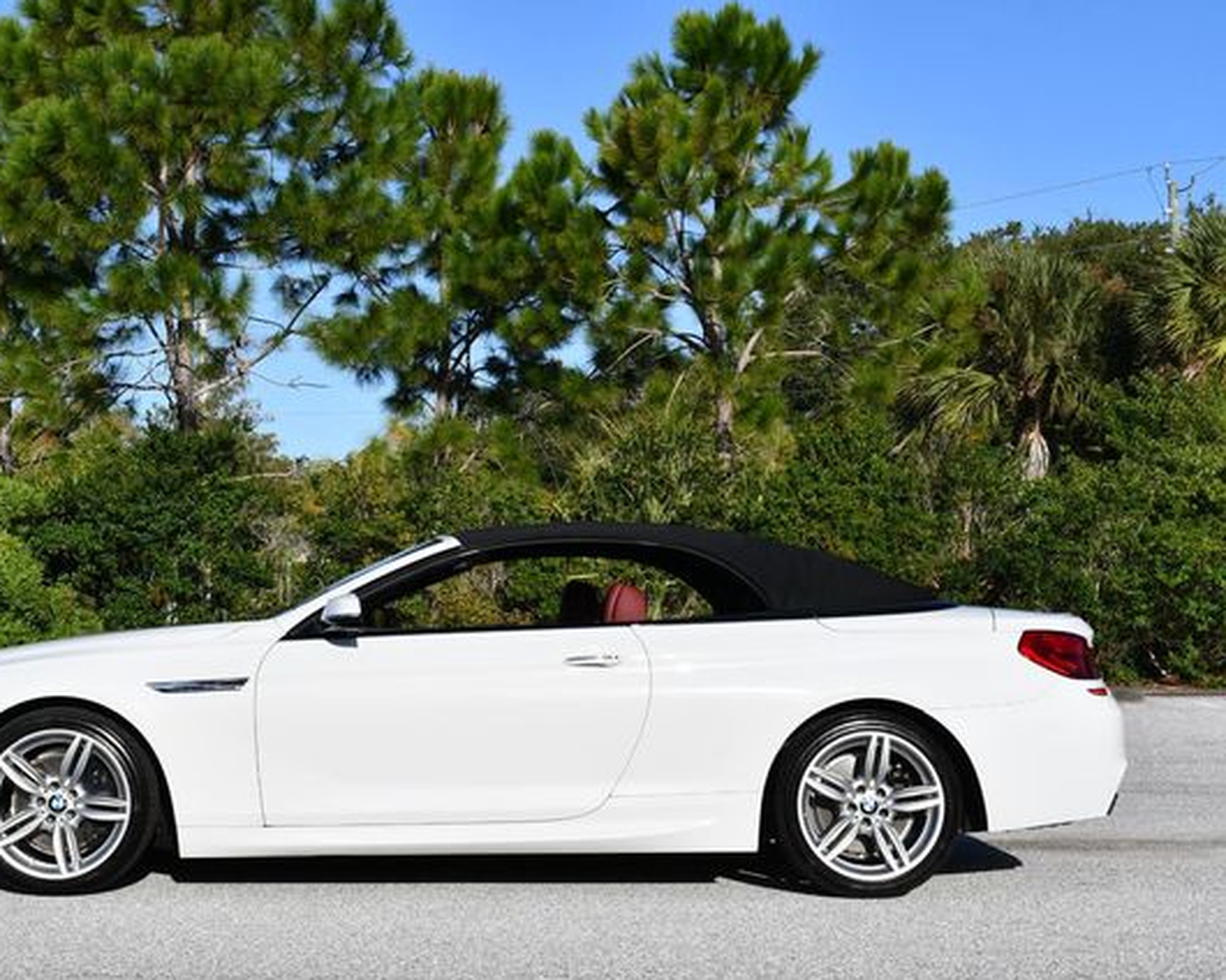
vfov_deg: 25.8
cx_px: 488
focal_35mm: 59
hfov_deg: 31.9
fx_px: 2141
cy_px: 490
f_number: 9
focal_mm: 26
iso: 100
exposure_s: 1/320
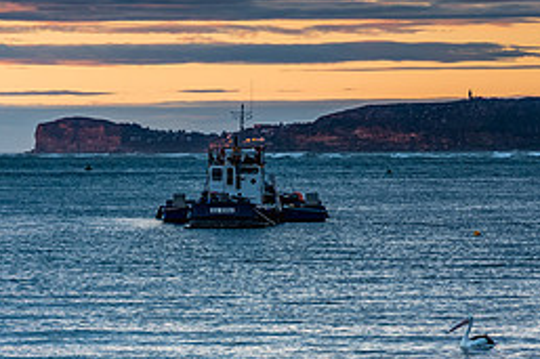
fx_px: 3373
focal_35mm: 225
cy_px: 257
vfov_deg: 6.1
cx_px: 137
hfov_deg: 9.1
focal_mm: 66
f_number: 5
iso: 400
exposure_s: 1/40
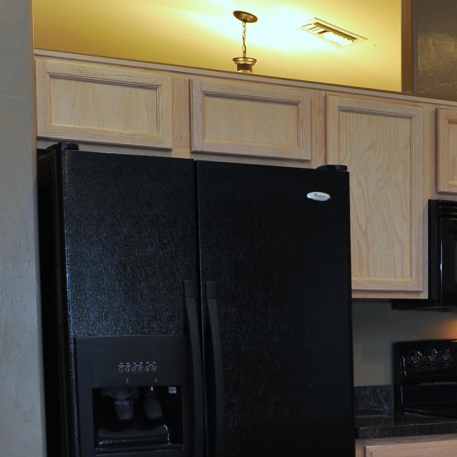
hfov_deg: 19.3
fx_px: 1225
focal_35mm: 82
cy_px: 447
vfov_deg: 20.5
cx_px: 620
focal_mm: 32
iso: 1000
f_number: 6.3
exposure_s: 1/30
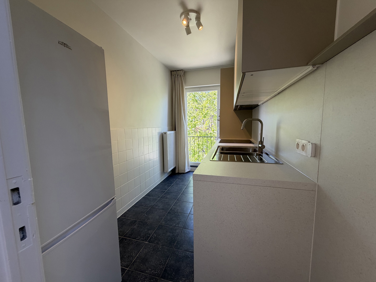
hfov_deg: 102.1
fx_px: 152
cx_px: 188
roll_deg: +1.4
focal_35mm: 14
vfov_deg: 85.7
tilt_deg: -5.4
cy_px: 141
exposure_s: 1/121
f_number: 2.2
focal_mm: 2.22
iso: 125
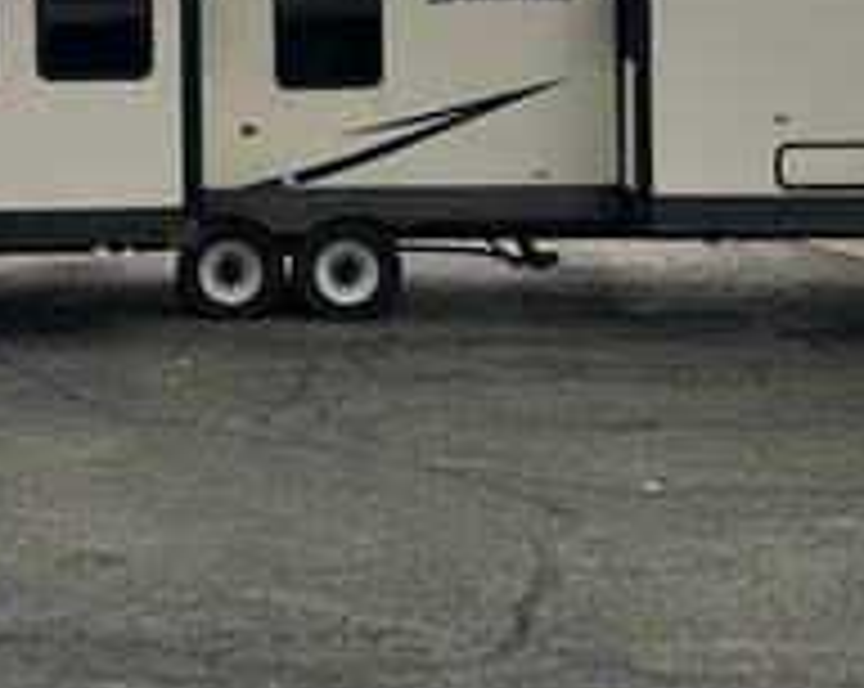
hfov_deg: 32.3
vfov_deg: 25.8
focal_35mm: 57
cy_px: 67
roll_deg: -1.7
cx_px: 198
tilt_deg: +0.9
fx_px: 1455
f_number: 1.8
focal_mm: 3
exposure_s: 1/2801
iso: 25
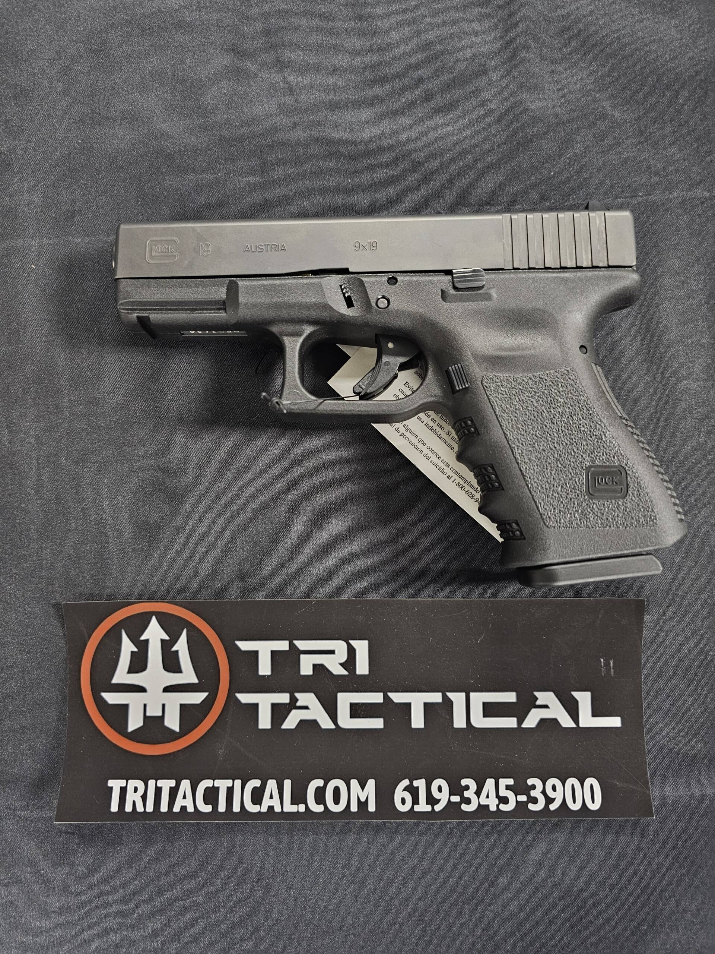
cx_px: 358
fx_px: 633
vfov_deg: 73.9
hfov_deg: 58.9
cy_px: 477
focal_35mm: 23
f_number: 1.7
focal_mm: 6.3
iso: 500
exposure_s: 1/24
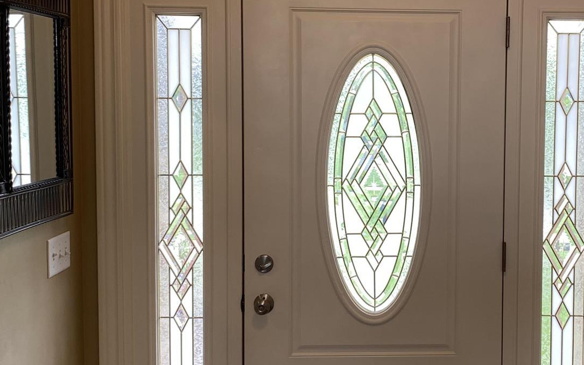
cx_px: 418
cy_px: 151
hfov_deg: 38.1
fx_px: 828
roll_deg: -0.5
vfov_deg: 24.8
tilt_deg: -4.5
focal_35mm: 52
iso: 50
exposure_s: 1/120
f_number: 1.8
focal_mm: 4.25
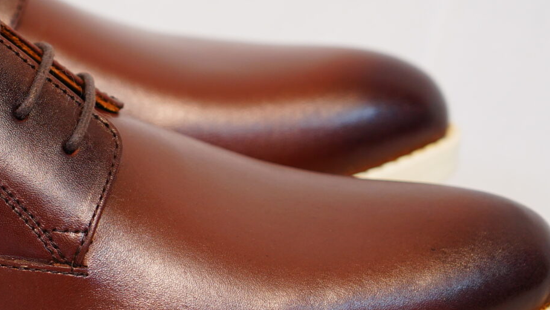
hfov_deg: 7.6
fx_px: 4127
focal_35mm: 283
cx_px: -45
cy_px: 134
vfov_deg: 4.3
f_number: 5
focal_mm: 96
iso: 640
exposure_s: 1/125
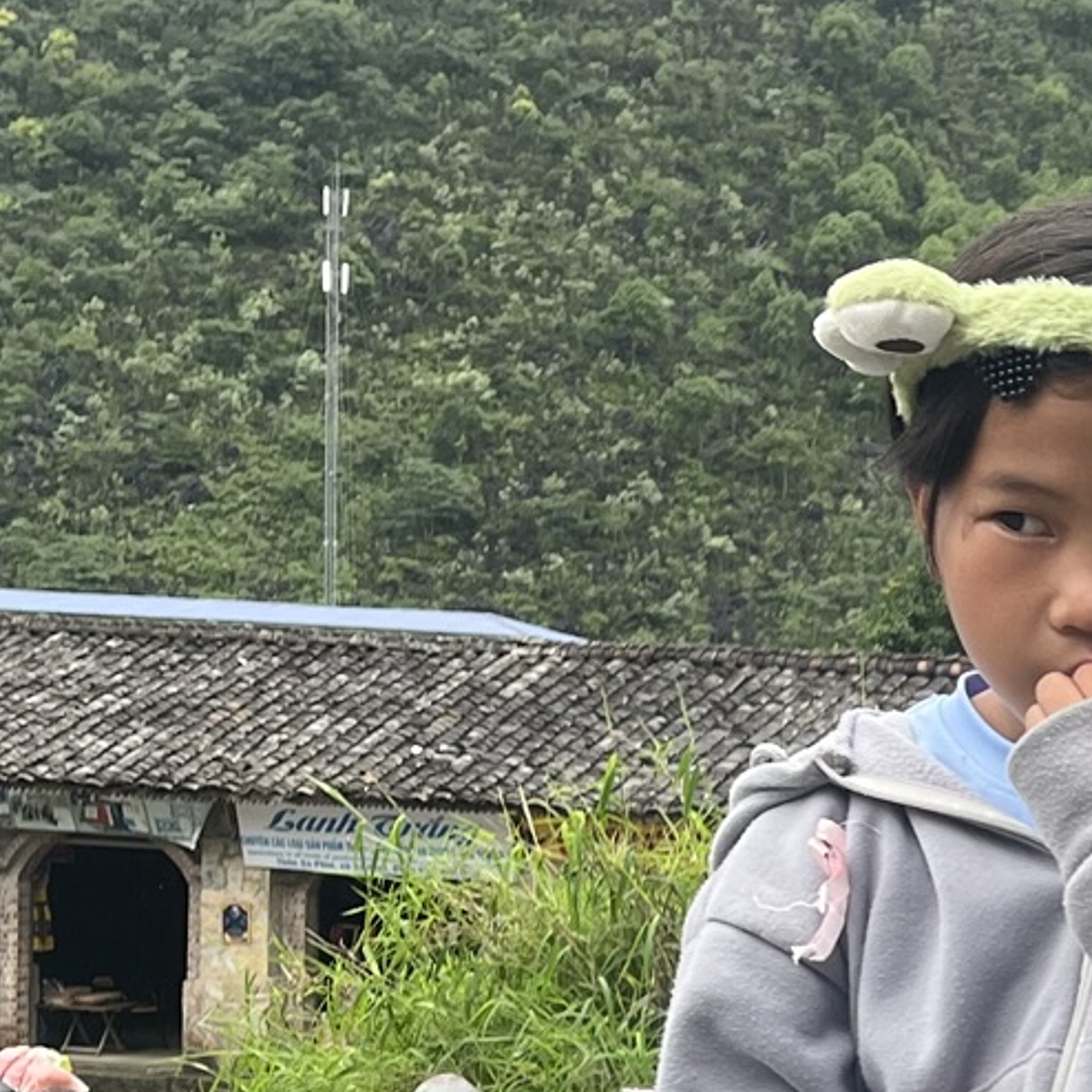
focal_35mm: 93
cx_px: 1470
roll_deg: -2.5
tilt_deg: -4.7
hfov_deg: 17.4
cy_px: 1048
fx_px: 3319
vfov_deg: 18.3
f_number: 1.6
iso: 50
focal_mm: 5.1
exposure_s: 1/338
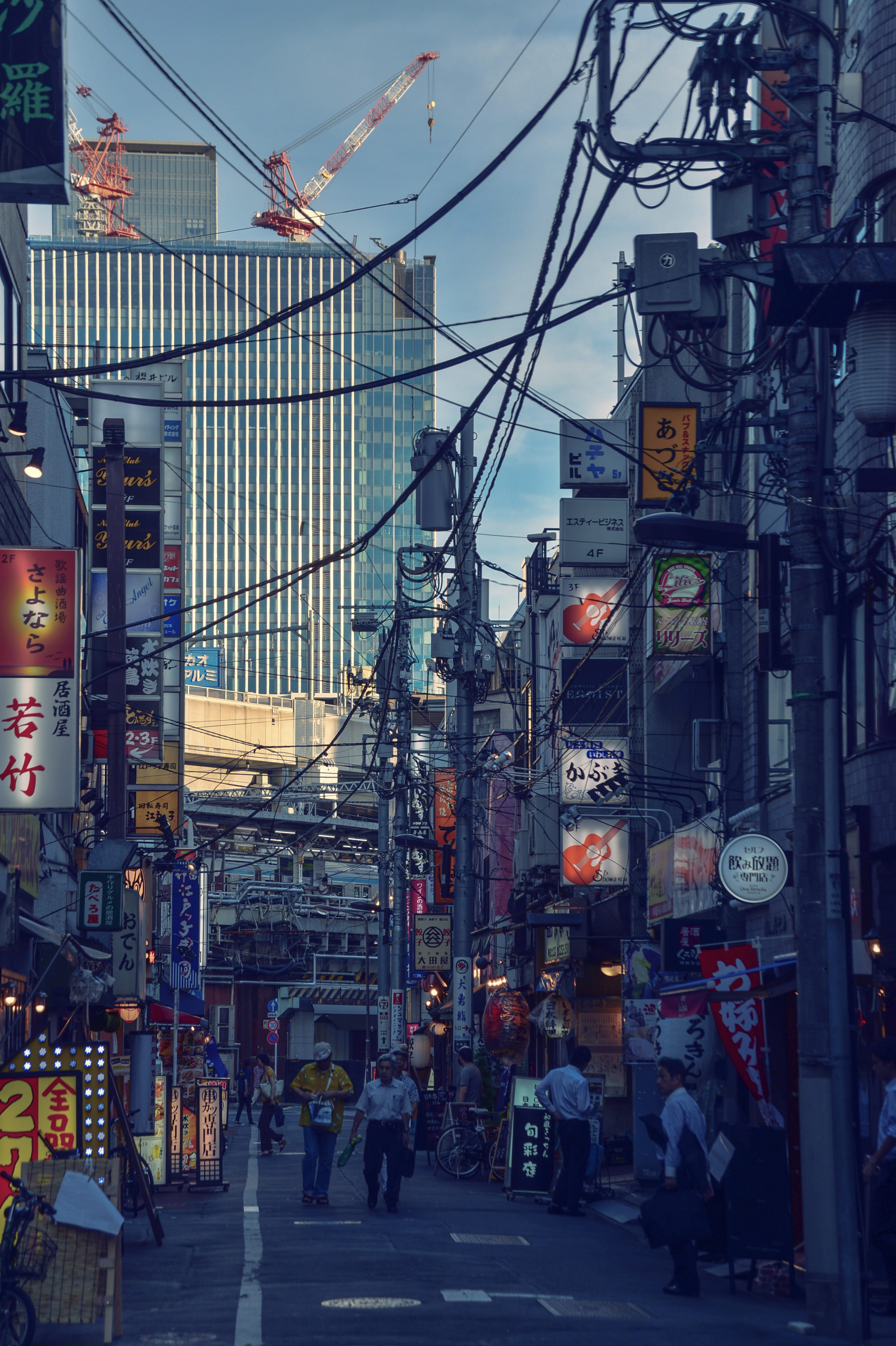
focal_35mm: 85
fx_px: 3176
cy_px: 718
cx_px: 410
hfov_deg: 16.1
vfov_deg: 23.9
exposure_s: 1/800
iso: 640
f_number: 5.6
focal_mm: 78
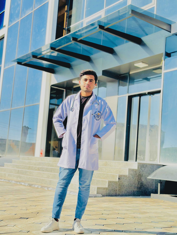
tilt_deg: +8.9
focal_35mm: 48
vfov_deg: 39.7
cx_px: 88
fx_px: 327
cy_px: 118
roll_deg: -5.0
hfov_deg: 30.3
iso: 80
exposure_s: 1/5556
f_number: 1.78
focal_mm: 6.86
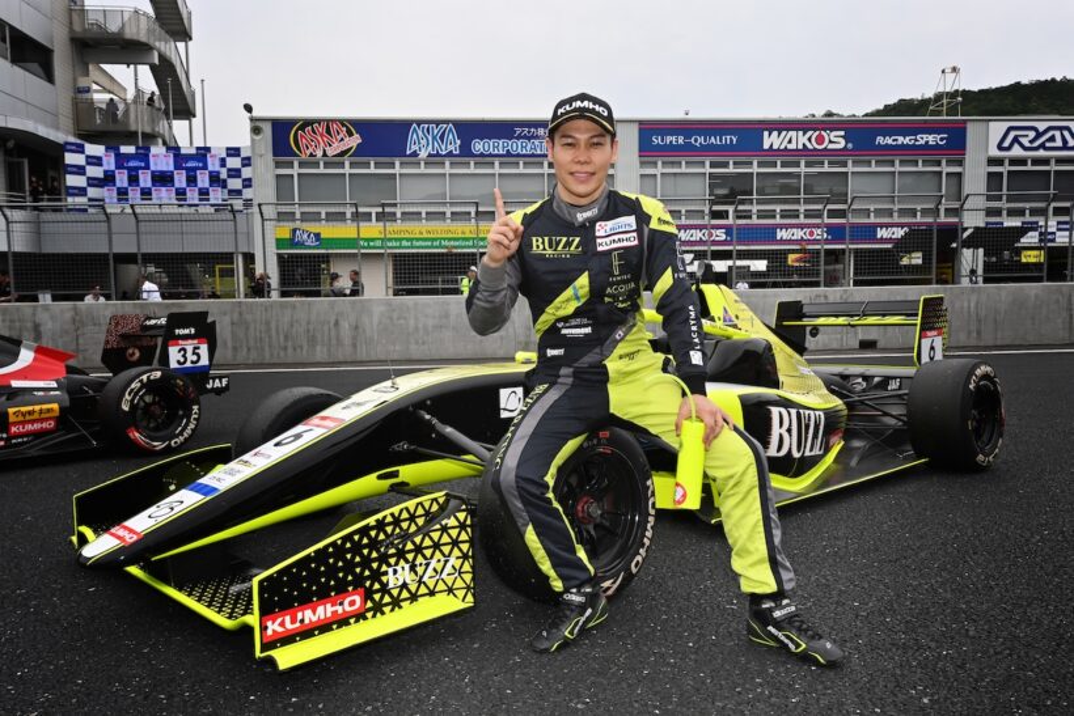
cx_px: 537
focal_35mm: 29
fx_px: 865
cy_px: 358
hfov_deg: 63.6
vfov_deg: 45.0
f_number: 9.5
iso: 200
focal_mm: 29
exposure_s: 1/250
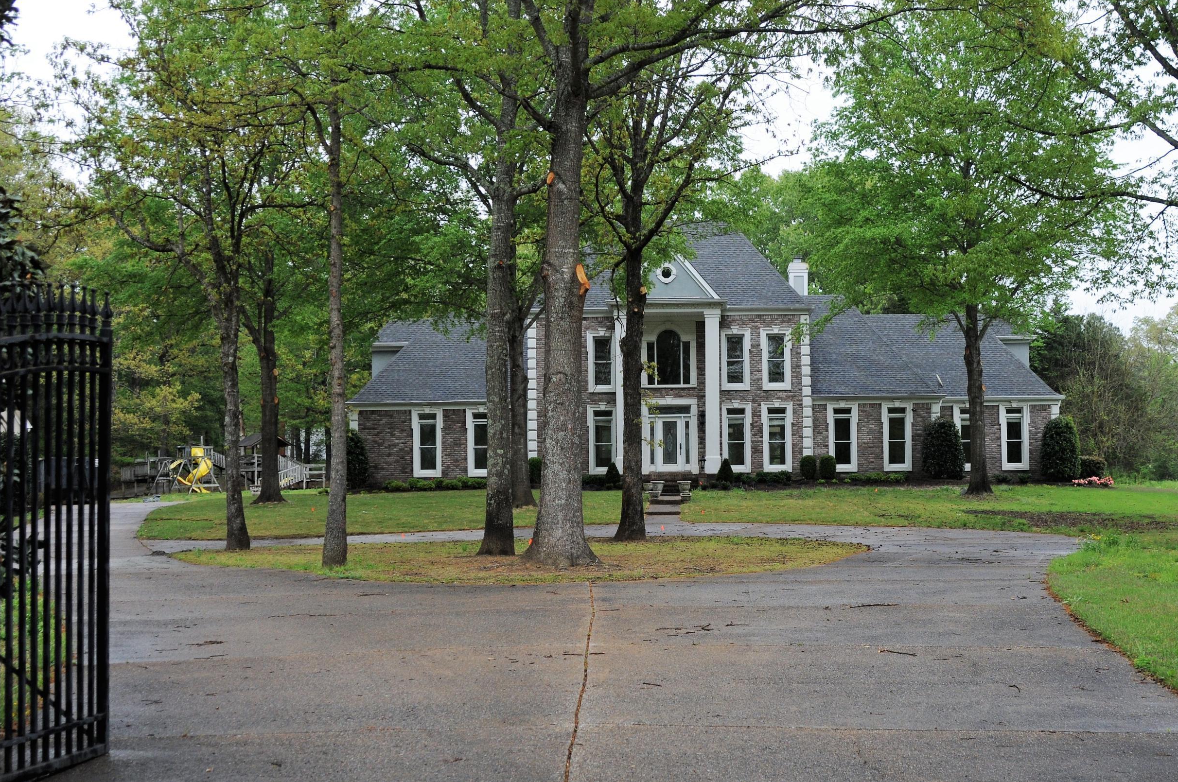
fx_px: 1699
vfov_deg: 25.9
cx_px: 642
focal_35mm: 52
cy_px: 433
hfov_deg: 38.2
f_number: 4.5
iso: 400
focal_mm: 28
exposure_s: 1/1000
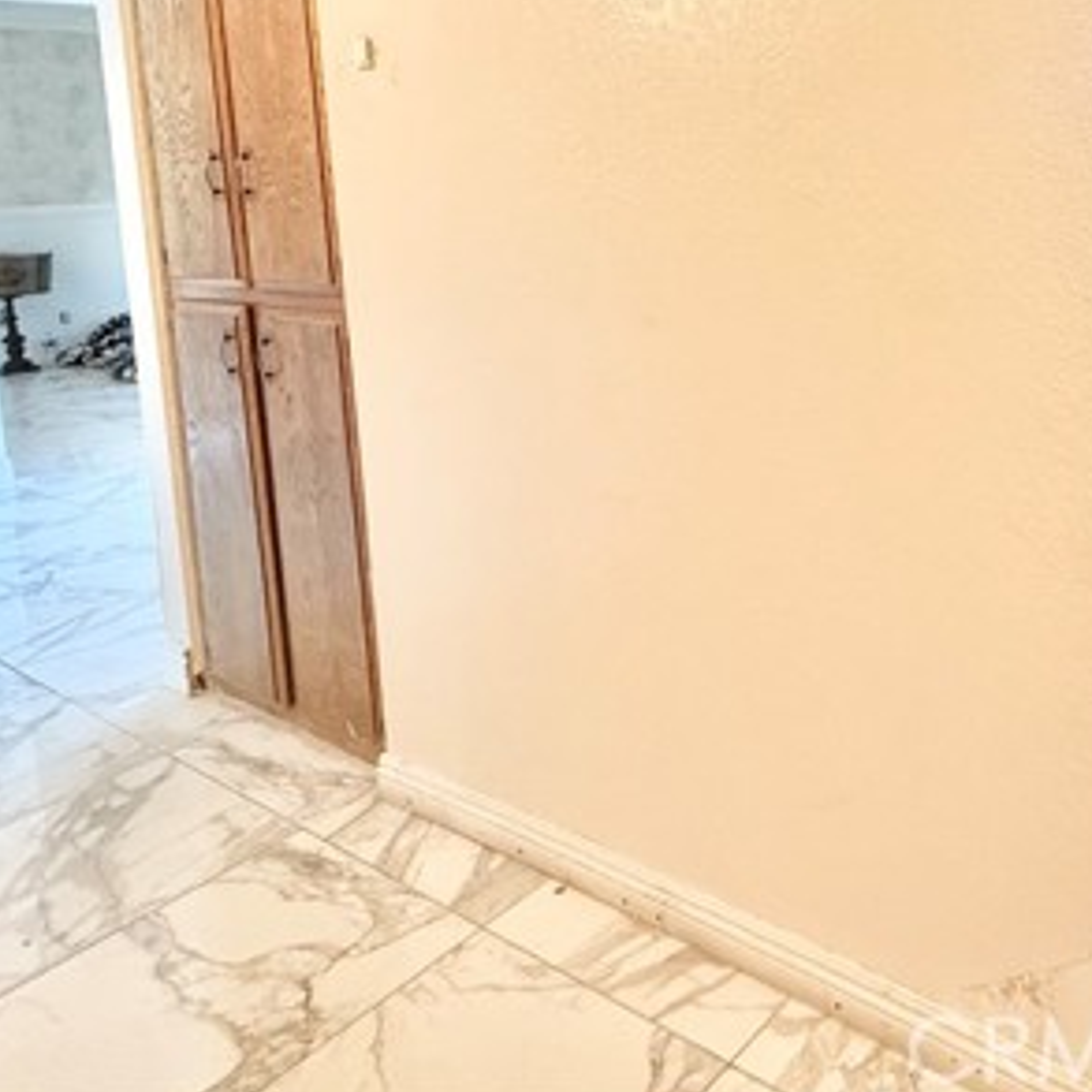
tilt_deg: -3.4
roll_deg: +2.5
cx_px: 1118
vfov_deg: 54.7
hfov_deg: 47.7
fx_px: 964
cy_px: 209
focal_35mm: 27
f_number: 2.2
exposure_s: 1/120
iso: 500
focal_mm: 2.22
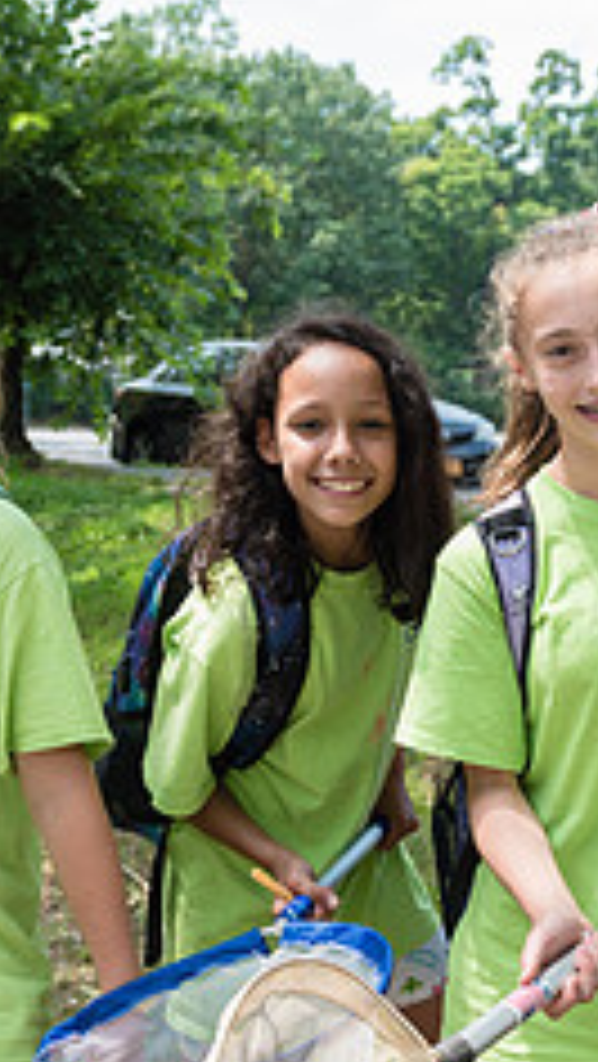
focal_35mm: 67
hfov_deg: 18.0
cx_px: 256
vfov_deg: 31.3
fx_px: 1886
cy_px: 641
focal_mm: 26
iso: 200
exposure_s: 1/640
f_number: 4
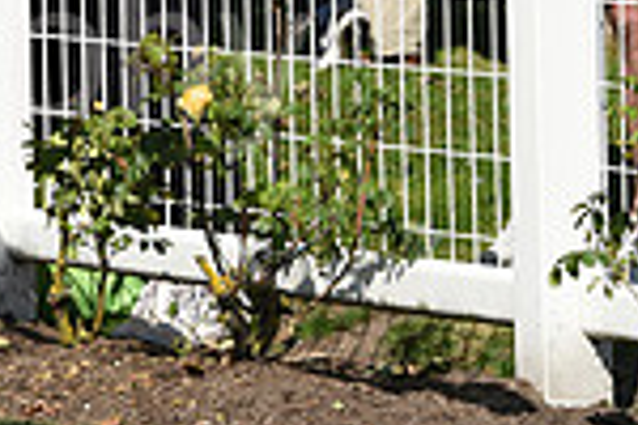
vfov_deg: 2.9
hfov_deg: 4.3
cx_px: -230
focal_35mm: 472
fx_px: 8364
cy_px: -151
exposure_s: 1/3200
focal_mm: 122
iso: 400
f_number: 5.6
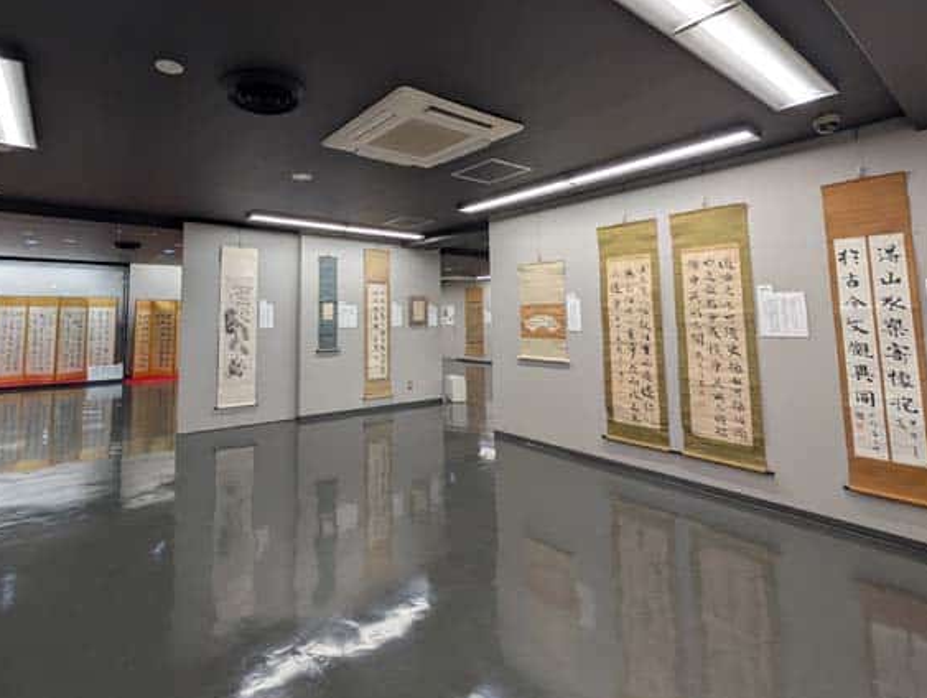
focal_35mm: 16
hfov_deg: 93.2
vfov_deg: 77.0
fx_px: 429
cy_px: 266
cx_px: 370
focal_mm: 2.02
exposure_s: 1/118
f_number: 1.7
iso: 66
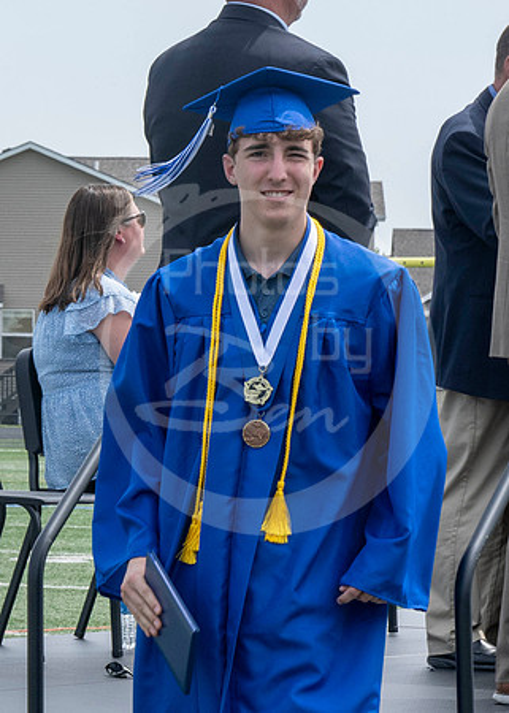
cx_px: -91
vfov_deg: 8.5
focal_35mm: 237
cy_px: 314
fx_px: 4793
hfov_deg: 6.0
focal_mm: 70
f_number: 13
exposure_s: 1/250
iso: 200
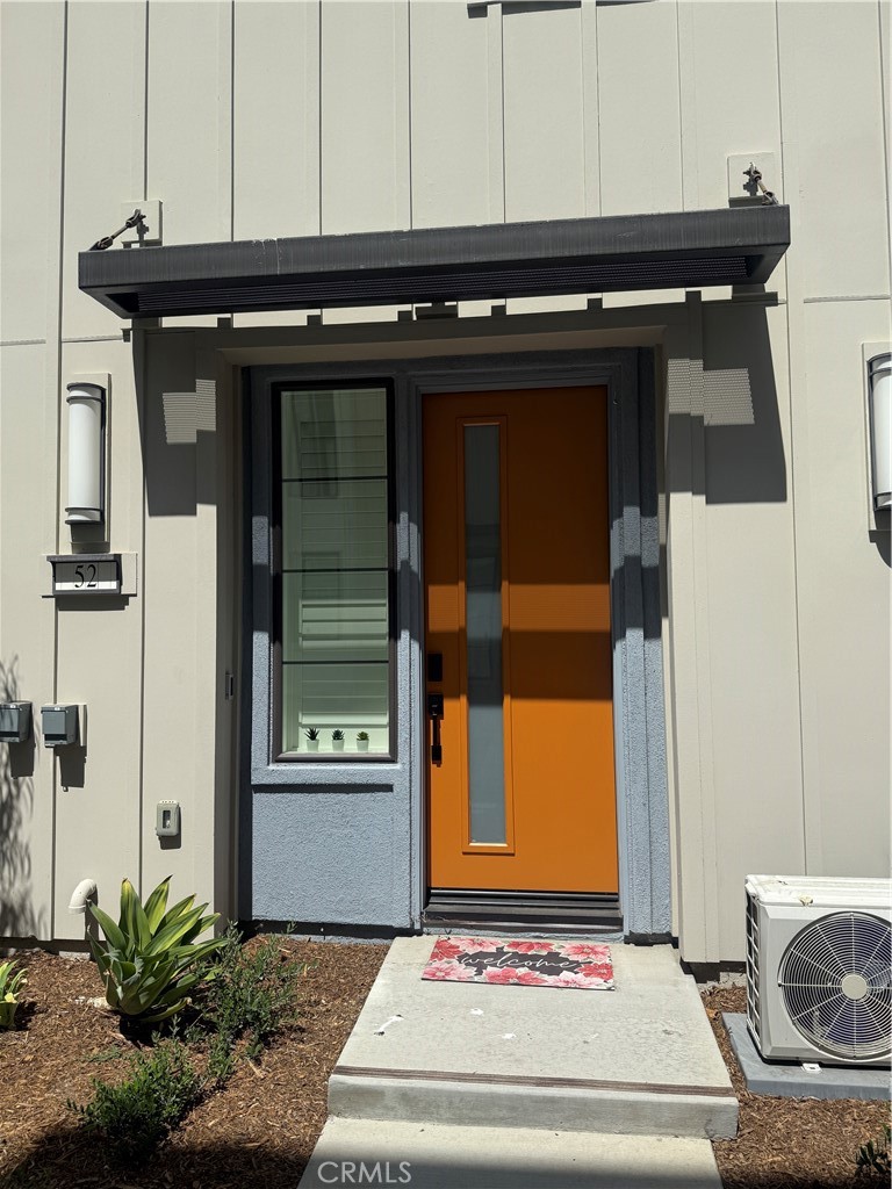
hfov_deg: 56.8
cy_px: 594
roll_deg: -1.1
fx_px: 825
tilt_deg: +5.1
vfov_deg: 71.6
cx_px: 446
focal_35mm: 24
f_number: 1.78
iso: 80
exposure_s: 1/6173
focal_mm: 6.76
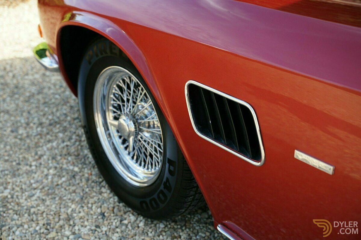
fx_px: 477
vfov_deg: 28.3
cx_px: 180
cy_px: 120
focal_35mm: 48
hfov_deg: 41.4
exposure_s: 1/160
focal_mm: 47.6
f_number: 4
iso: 400
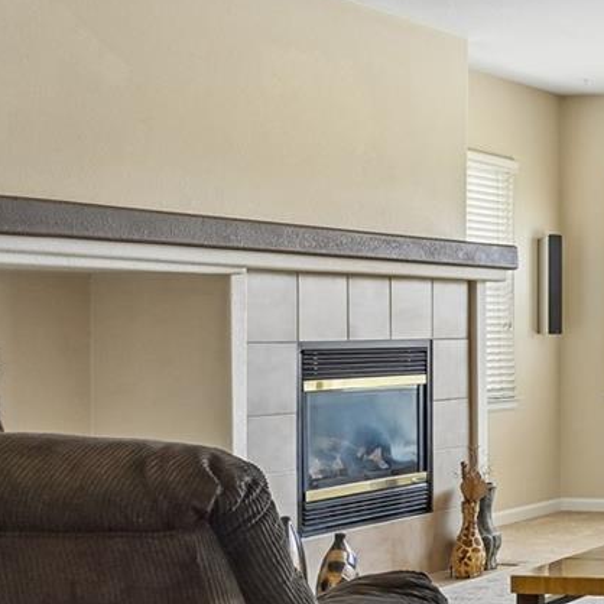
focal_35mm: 67
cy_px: 347
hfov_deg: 19.8
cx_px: 1058
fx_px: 1315
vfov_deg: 25.8
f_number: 10
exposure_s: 1/60
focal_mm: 20.5
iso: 400
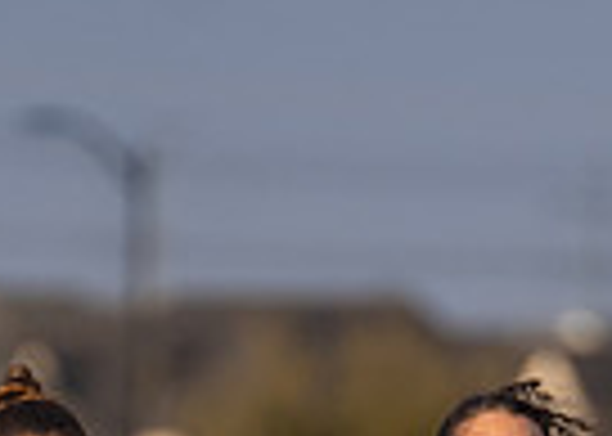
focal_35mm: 1508
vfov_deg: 1.0
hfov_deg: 1.3
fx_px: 26198
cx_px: 191
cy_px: 934
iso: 400
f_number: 4
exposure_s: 1/2000
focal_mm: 280
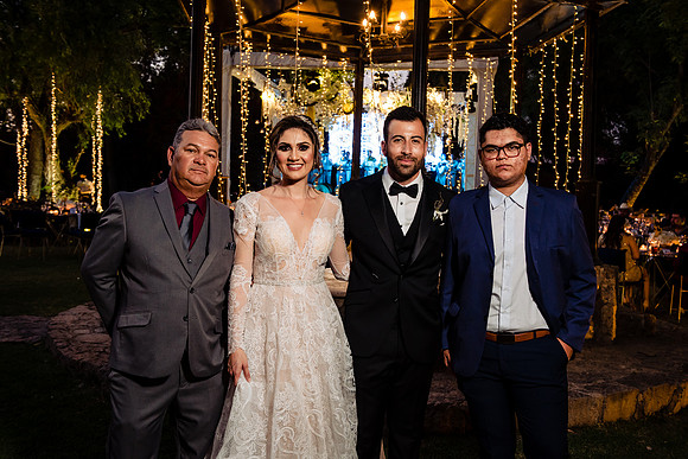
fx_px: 726
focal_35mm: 38
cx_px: 344
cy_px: 230
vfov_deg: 35.1
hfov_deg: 50.7
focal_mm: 38
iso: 1600
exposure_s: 1/50
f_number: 5.6
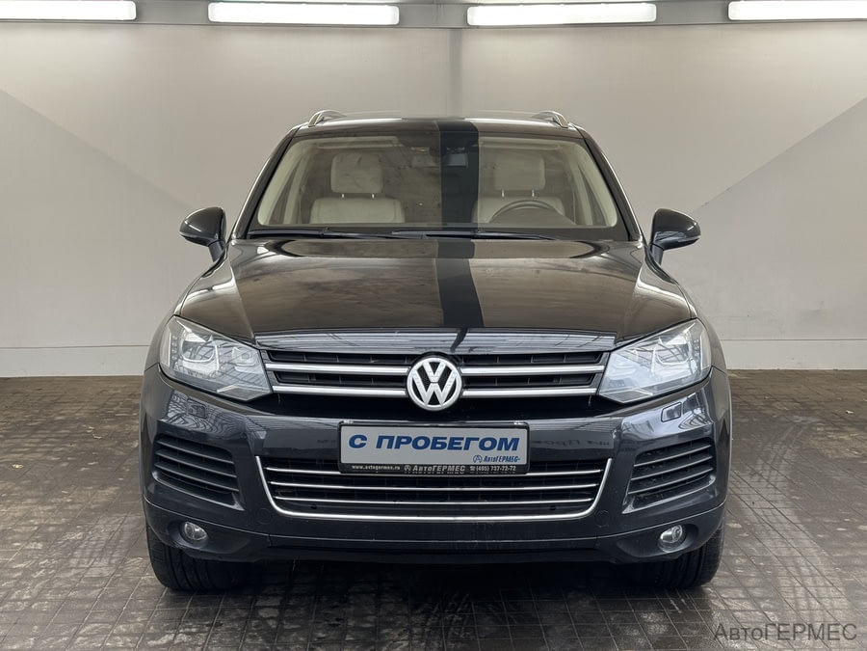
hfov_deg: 39.7
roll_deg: -0.6
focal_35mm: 48
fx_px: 1202
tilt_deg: -9.2
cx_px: 434
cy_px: 326
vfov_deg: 30.3
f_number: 1.78
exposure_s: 1/129
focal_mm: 6.76
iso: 50
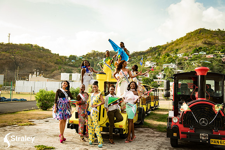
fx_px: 213
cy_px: 75
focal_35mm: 34
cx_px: 112
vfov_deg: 38.9
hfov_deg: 55.8
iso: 80
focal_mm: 34
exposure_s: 1/125
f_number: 6.3
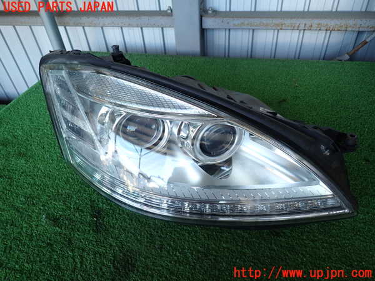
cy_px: 140
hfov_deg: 69.4
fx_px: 271
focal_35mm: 25
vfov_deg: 54.9
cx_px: 188
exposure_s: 1/60
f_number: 2
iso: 100
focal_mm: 4.5
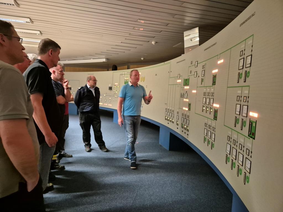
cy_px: 106
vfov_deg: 58.9
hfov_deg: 73.9
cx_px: 142
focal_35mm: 23
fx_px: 188
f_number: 1.8
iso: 1250
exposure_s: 1/50
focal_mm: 5.4
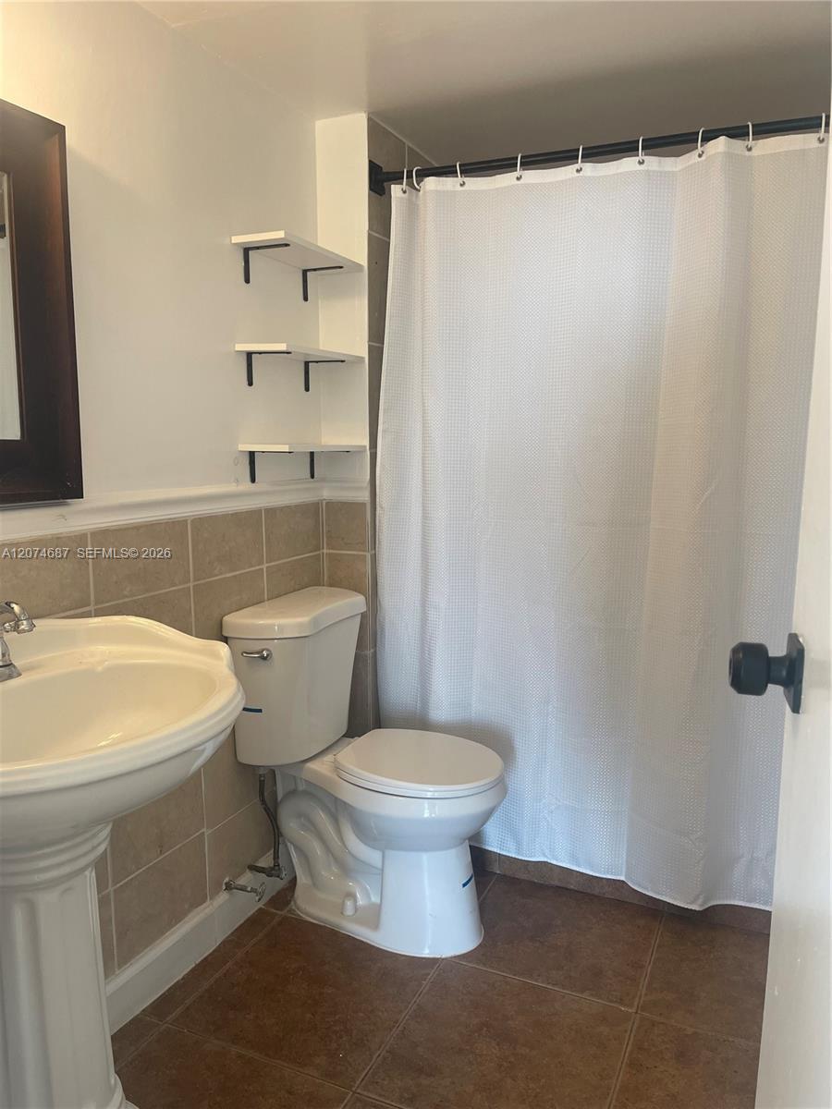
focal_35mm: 25
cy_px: 554
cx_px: 416
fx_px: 801
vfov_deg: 69.4
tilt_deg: -8.2
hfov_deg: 54.9
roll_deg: -0.1
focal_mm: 5.1
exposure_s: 1/120
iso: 125
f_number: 1.6
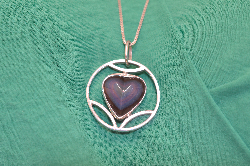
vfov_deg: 22.5
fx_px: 416
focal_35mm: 60
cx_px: 125
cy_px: 83
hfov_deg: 33.5
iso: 800
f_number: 5.6
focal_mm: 40
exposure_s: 1/60
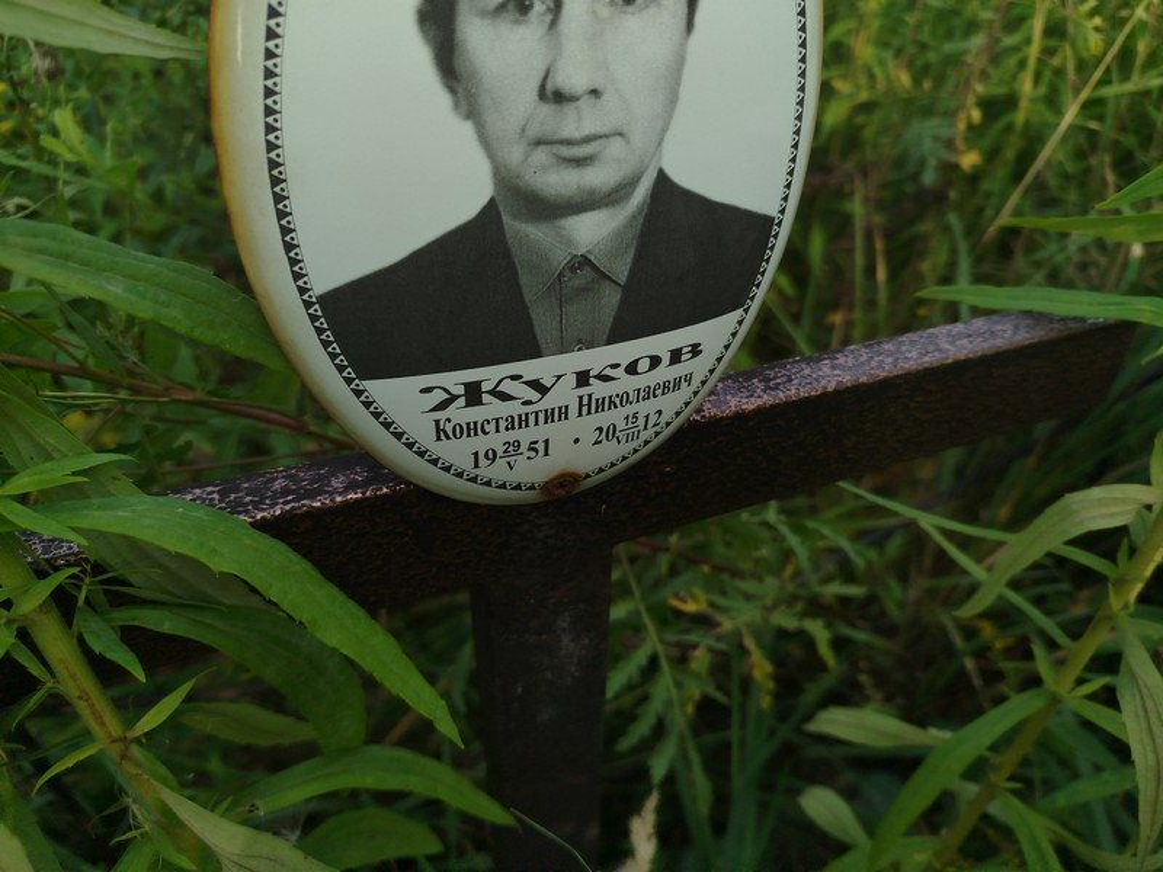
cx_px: 582
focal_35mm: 24
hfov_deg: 71.6
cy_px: 436
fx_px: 806
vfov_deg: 56.8
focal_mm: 5.31
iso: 50
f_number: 1.7
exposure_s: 1/395
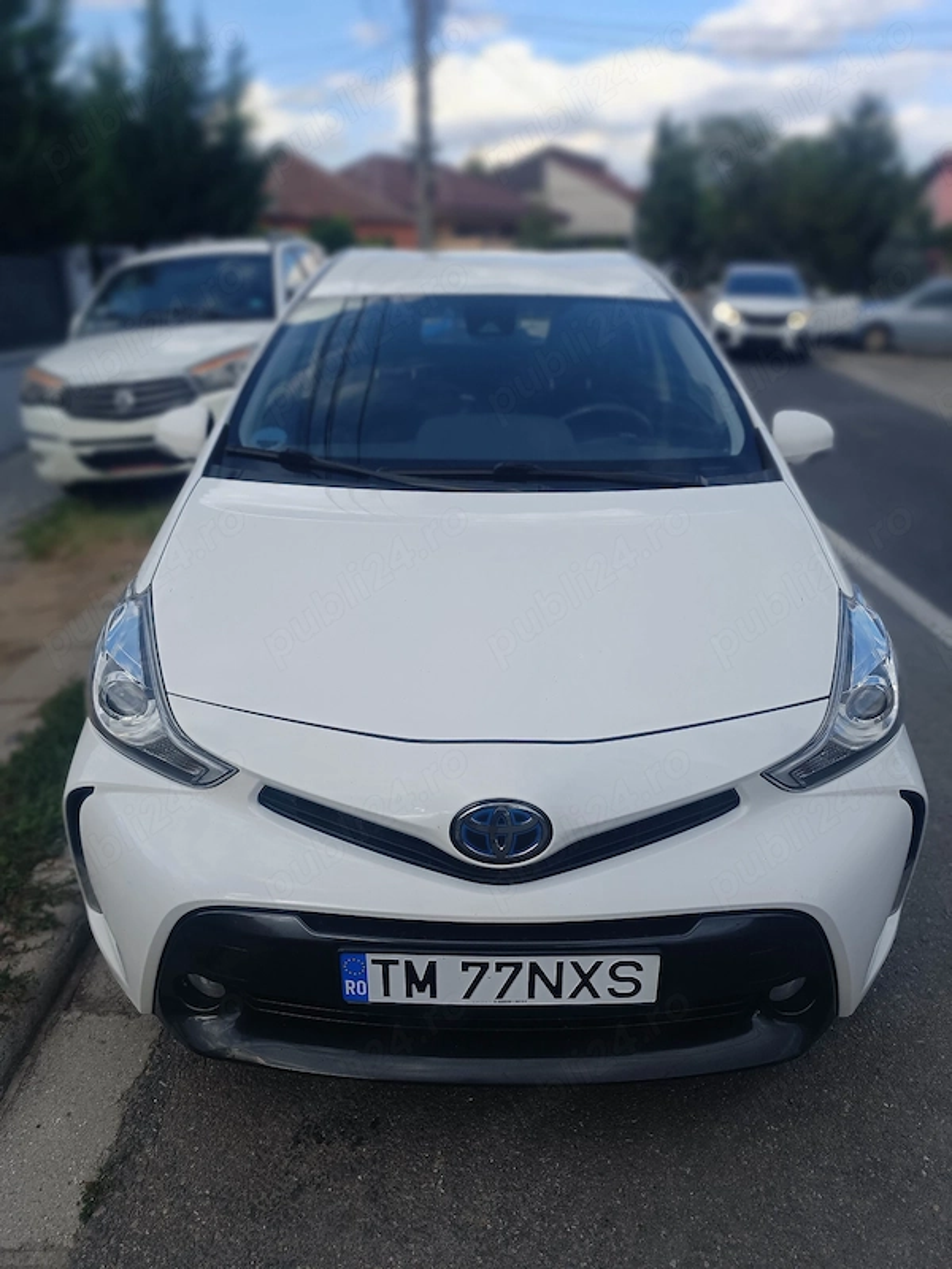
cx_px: 476
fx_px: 880
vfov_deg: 71.6
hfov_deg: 56.8
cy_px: 634
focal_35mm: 24
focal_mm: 4.71
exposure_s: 1/412
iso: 50
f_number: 1.79
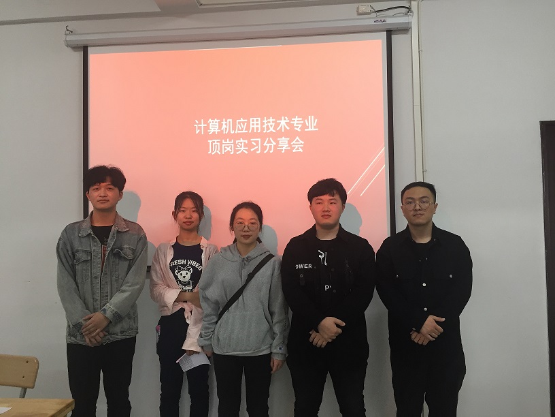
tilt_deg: +1.7
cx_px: 278
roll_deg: -0.9
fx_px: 465
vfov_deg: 48.2
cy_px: 208
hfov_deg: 61.7
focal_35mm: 29
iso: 100
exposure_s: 1/33
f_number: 2.2
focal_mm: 4.15
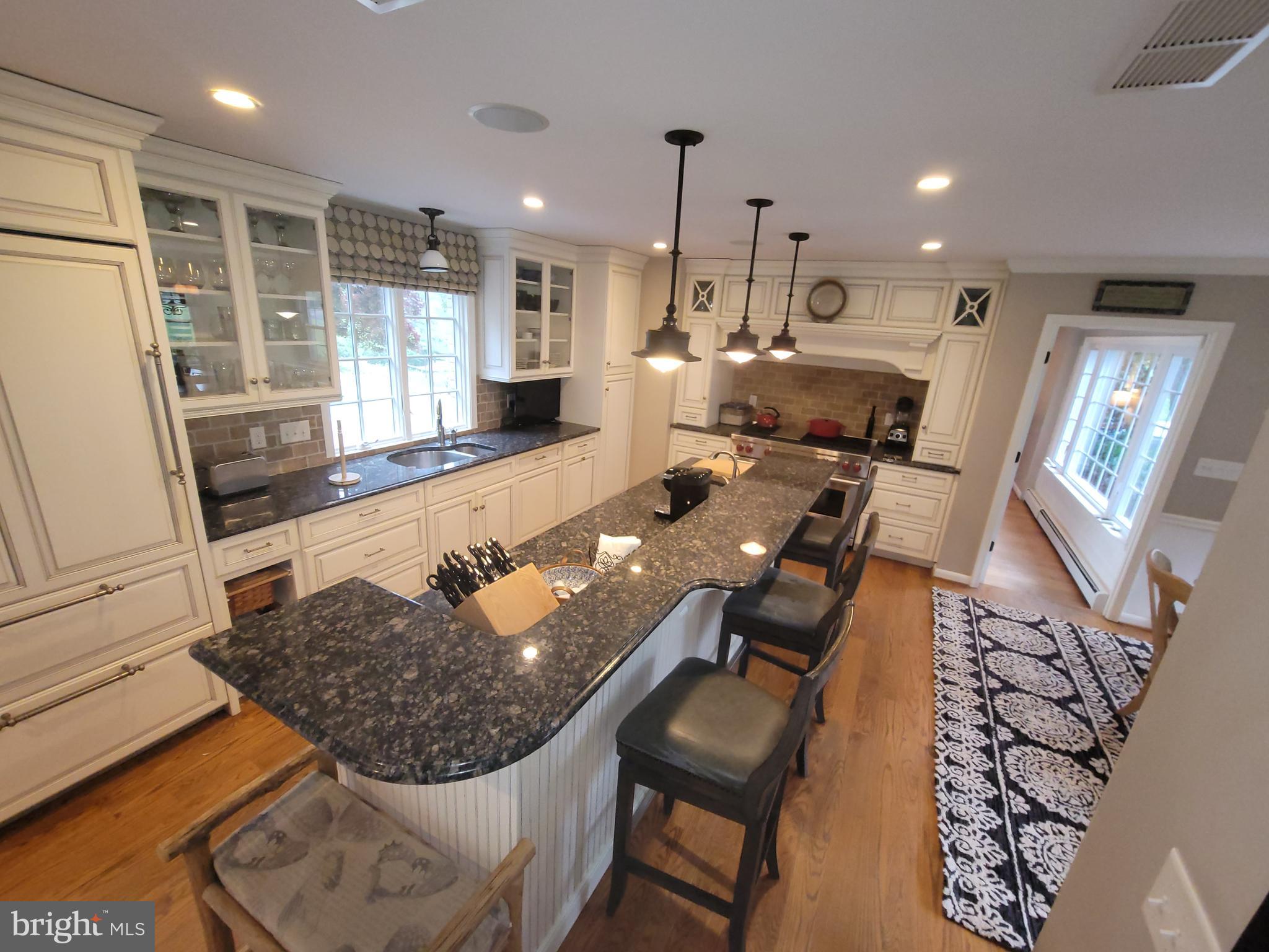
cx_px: 634
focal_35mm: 13
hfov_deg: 106.2
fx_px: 477
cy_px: 476
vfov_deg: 89.9
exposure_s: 1/40
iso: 320
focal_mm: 2.2
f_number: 2.2
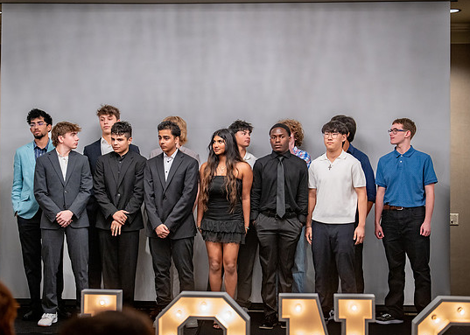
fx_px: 774
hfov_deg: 33.8
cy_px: 171
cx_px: 221
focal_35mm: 58
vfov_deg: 24.4
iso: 1600
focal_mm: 50
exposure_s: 1/320
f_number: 1.2
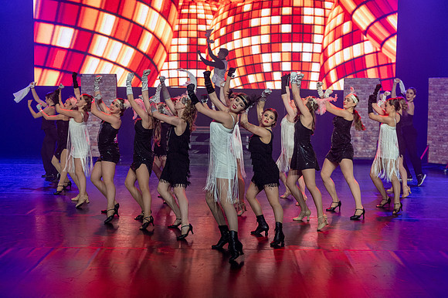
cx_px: 231
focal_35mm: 63
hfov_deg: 31.9
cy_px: 161
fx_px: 784
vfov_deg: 21.5
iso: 2200
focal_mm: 52
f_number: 2.8
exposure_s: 1/200
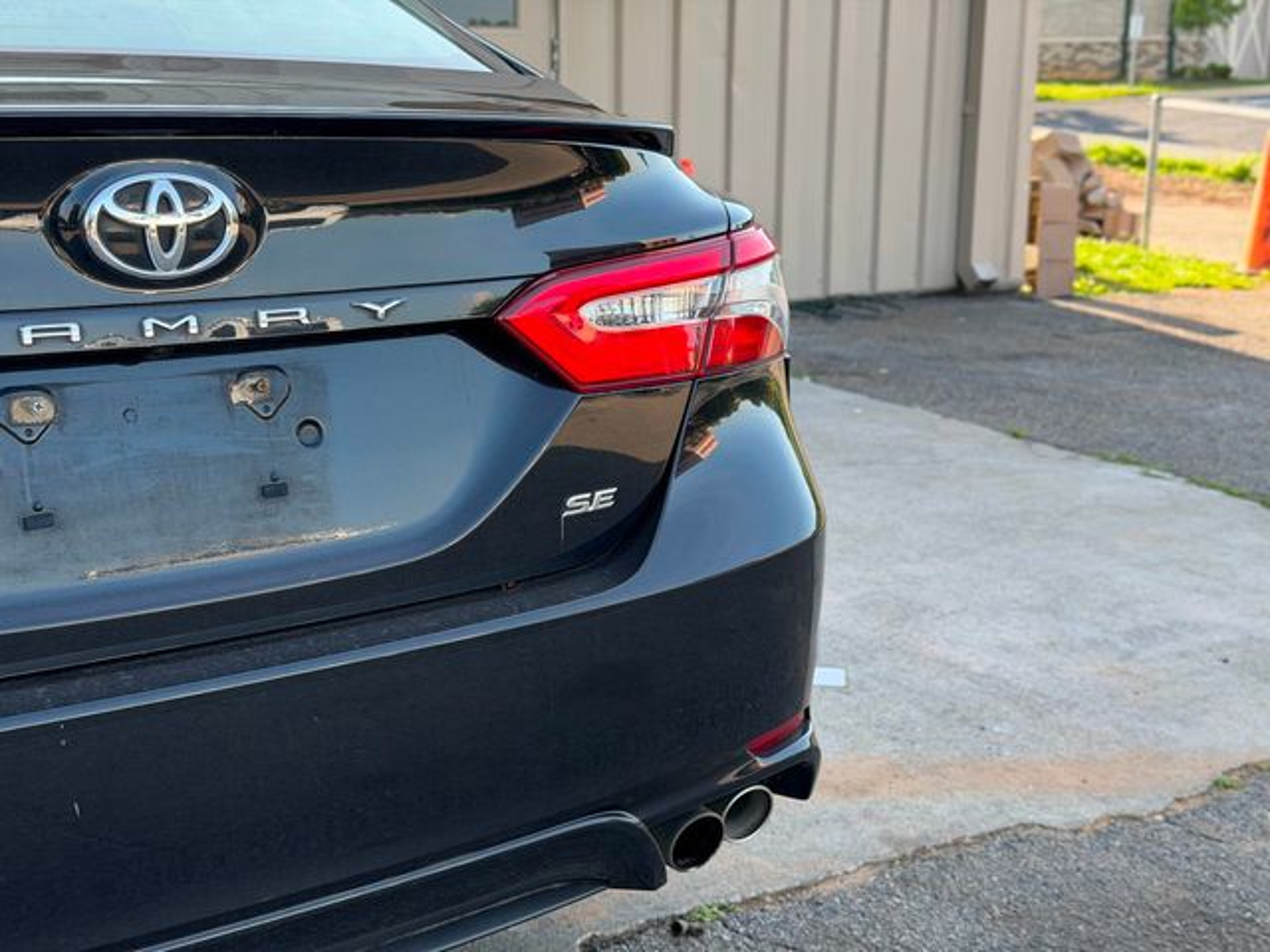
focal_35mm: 48
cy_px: 476
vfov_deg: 30.3
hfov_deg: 39.7
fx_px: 1761
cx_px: 635
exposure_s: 1/516
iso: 64
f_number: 1.78
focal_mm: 6.76
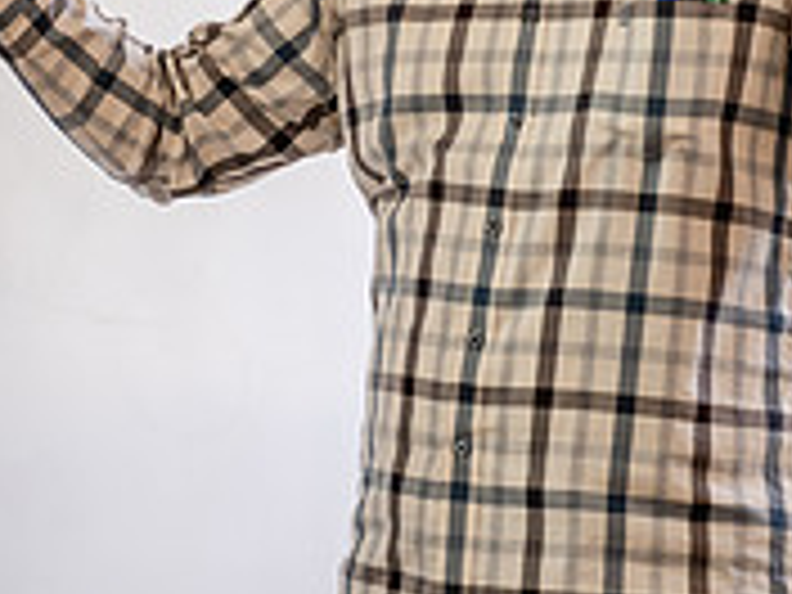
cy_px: -29
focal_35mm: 196
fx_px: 4484
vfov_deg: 7.5
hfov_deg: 10.1
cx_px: 274
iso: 1250
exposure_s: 1/200
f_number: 3.2
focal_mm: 62
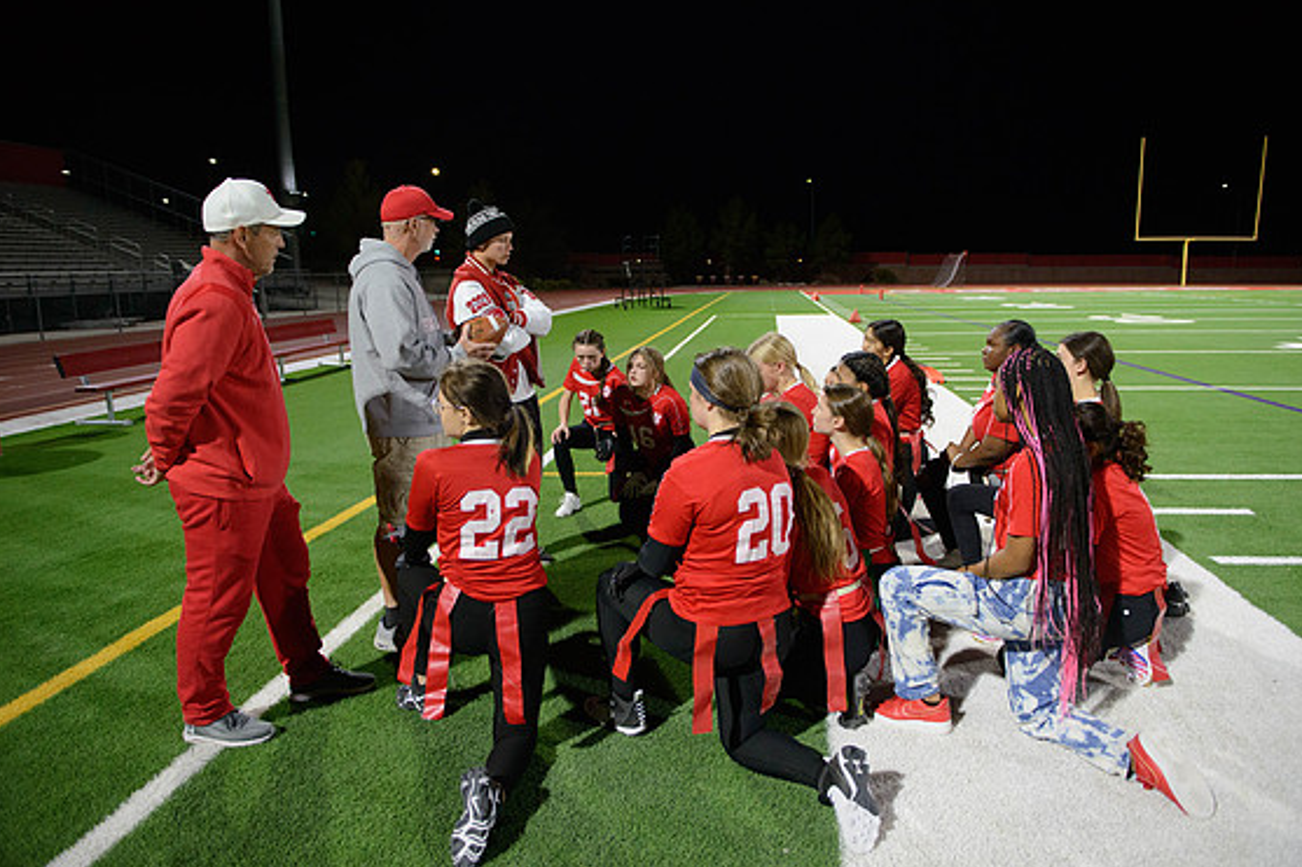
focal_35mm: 25
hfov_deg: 71.5
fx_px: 904
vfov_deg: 51.3
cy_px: 441
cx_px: 659
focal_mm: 24
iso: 3200
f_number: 2.8
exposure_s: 1/320
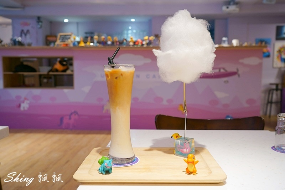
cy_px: 95
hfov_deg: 58.7
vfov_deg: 41.1
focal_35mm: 32
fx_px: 253
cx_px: 142
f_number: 5.6
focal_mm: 32
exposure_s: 1/40
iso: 500
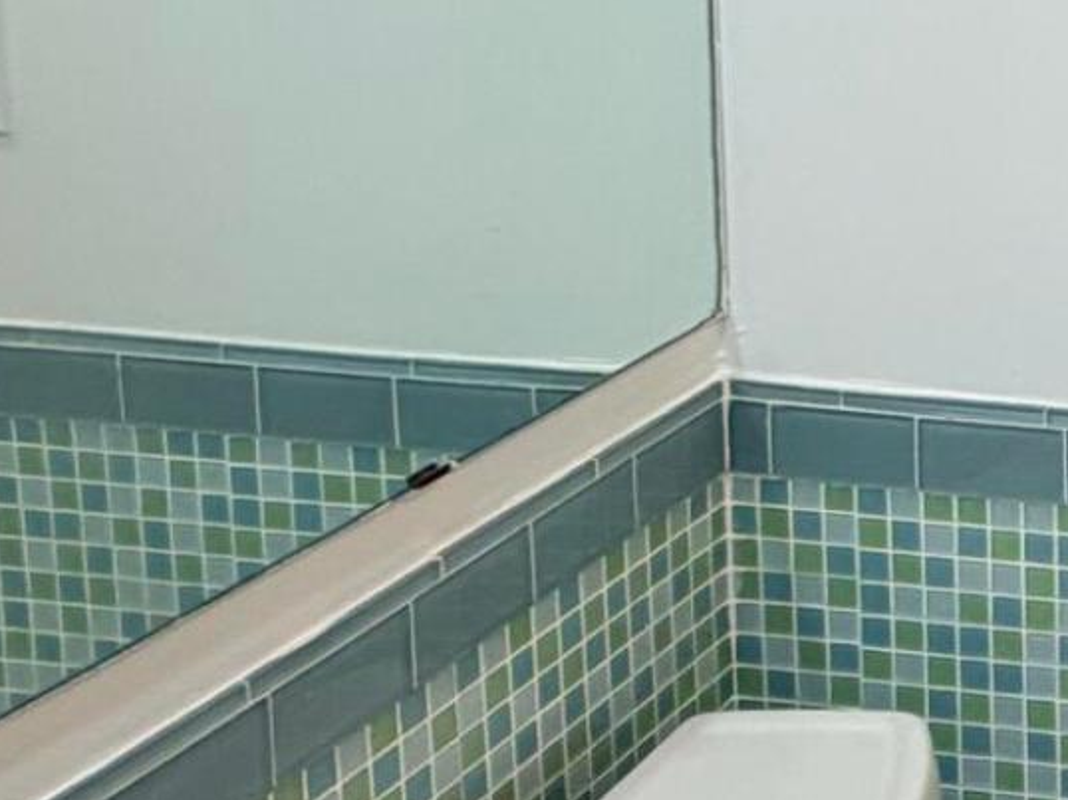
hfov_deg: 21.4
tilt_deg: -8.5
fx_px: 2313
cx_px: 1644
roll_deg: -1.6
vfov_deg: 18.9
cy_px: -64
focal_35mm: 75
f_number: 2.2
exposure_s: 1/120
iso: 125
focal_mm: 2.22
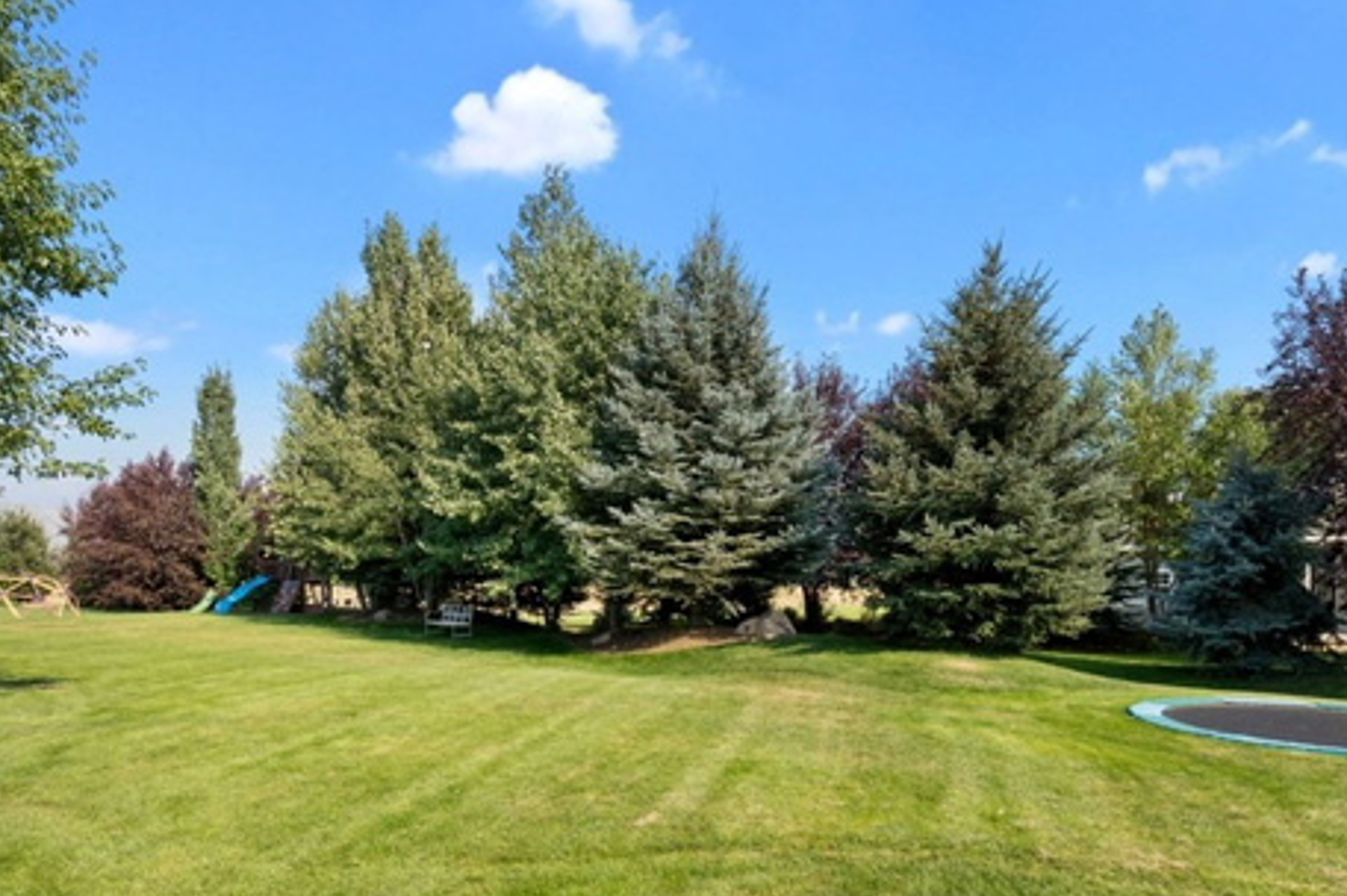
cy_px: 592
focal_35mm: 21
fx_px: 785
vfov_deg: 58.2
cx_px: 752
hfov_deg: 80.9
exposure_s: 1/250
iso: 400
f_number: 8
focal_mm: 10
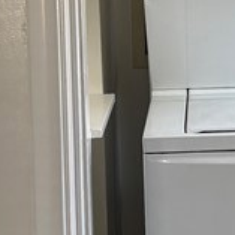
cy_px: -27
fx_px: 1152
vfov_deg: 11.5
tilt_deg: -5.1
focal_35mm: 150
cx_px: 232
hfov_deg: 11.5
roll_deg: -0.4
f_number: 1.6
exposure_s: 1/121
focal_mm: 5.96
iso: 80
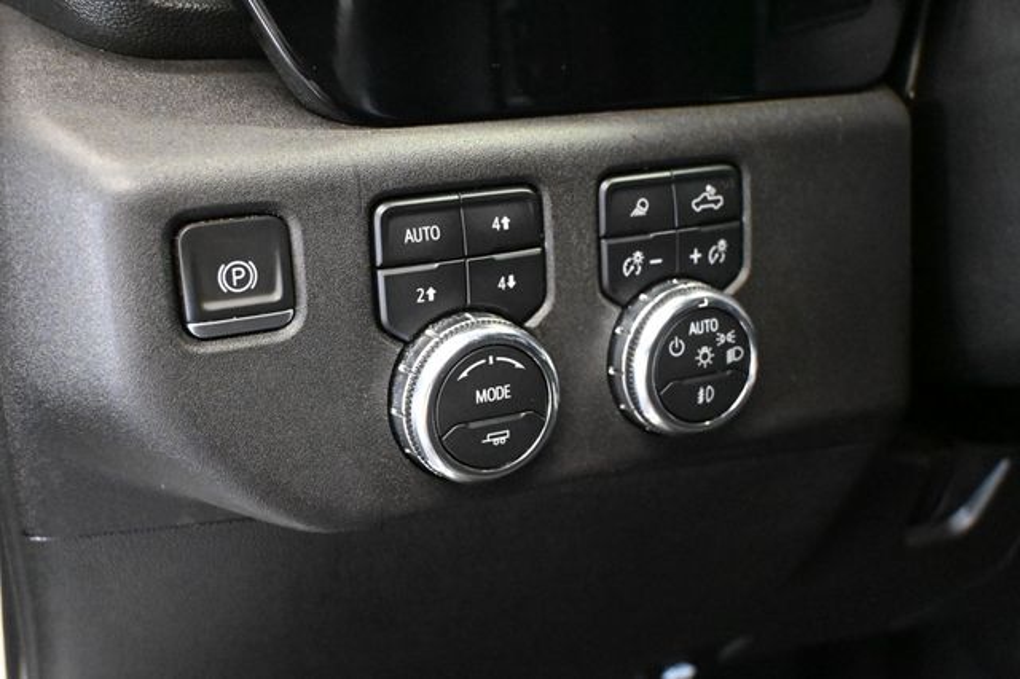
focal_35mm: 41
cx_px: 510
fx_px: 1168
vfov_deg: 32.4
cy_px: 340
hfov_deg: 47.2
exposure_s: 1/60
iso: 11400
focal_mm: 27.5
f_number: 4.5
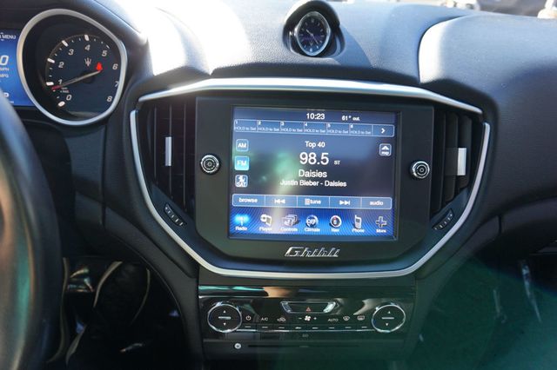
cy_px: 185
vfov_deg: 53.1
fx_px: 371
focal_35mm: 24
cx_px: 278
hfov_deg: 73.8
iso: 320
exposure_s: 1/60
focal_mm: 16
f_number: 4
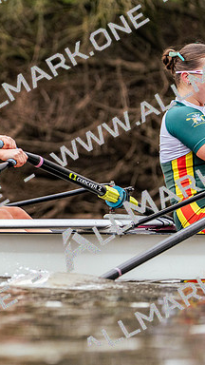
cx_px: -19
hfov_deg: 2.7
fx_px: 4339
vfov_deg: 4.8
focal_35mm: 449
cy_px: 183
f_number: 6.3
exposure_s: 1/2000
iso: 2500
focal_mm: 284
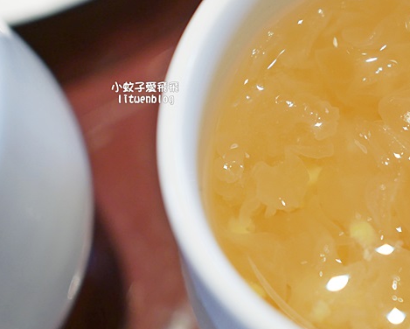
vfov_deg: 14.8
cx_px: 406
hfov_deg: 18.0
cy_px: 174
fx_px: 1263
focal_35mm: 104
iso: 200
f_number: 1.8
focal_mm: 25
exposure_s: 1/125
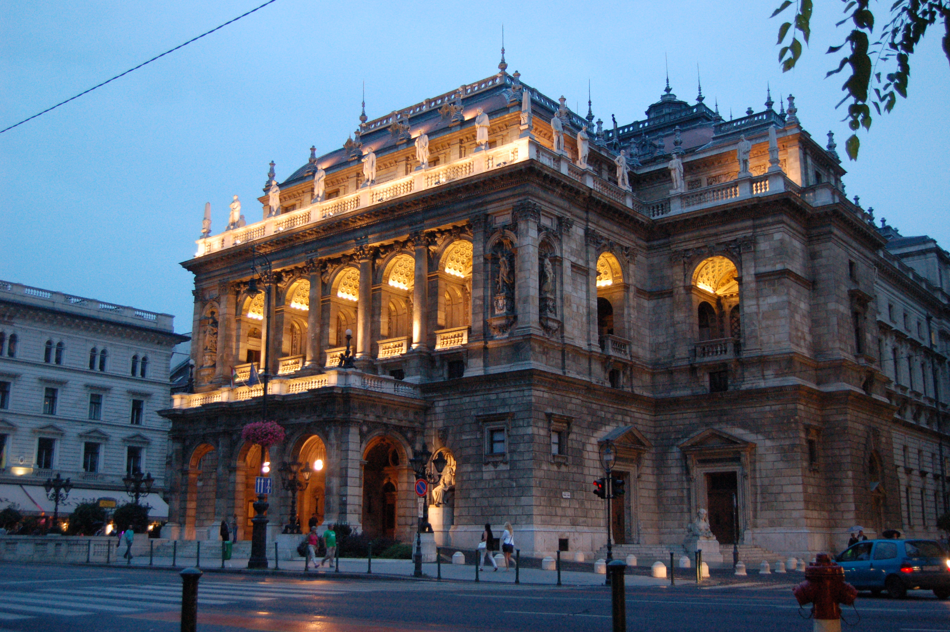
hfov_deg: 53.2
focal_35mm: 36
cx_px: 475
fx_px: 949
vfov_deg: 36.8
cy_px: 316
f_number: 4
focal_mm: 24
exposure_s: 1/30
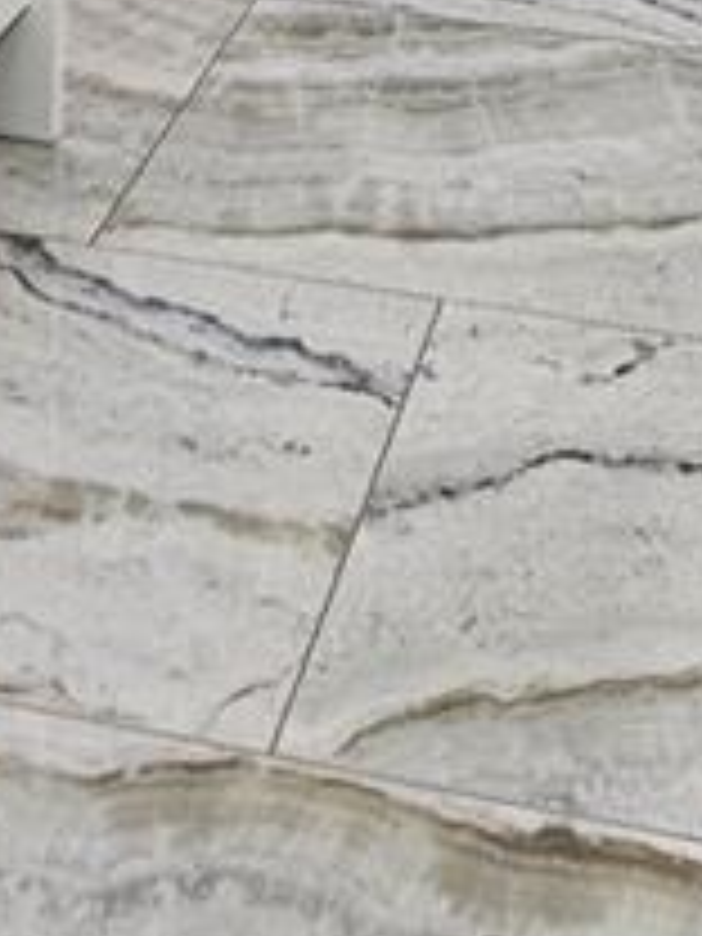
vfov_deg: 18.8
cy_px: -828
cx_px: 522
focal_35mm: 75
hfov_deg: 19.5
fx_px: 2028
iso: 200
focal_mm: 2.2
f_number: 2.2
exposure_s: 1/60
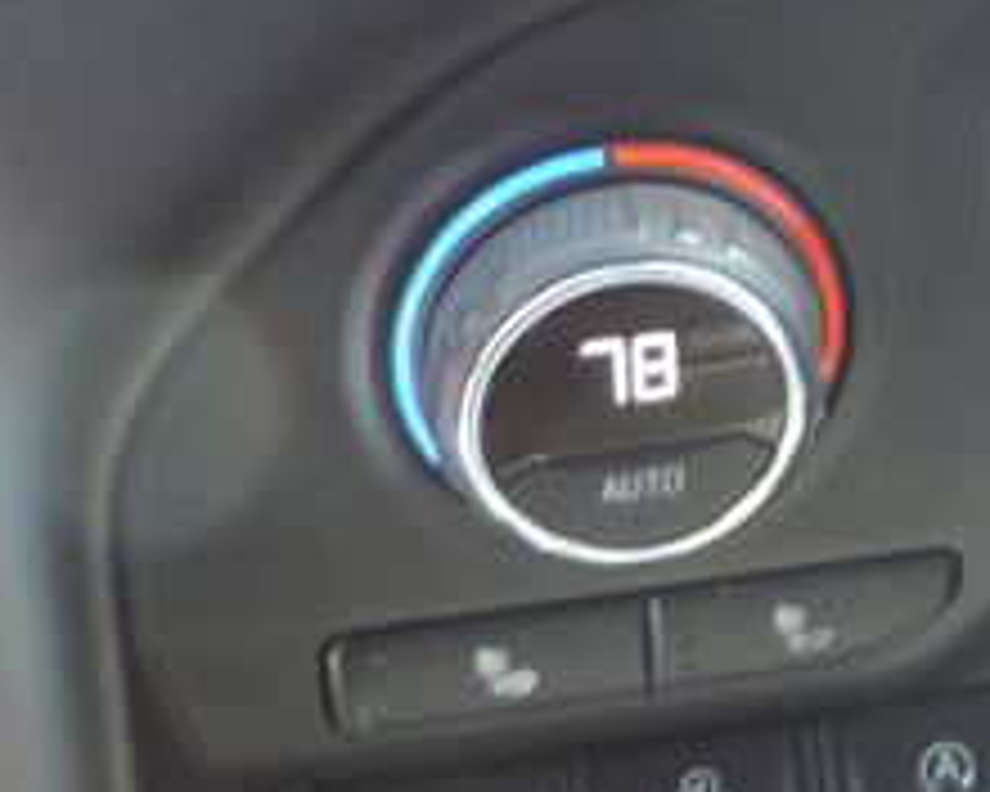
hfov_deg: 13.0
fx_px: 3985
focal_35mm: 136
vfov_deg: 10.9
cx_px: 1719
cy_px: -410
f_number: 3
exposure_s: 1/30
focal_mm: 4.3
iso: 180
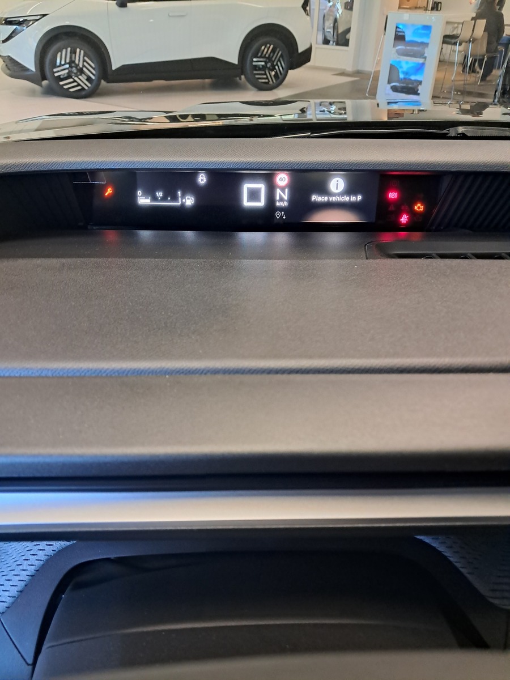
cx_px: 255
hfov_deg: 51.4
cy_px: 340
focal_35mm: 27
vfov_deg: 65.3
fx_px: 530
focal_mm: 4
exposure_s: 1/60
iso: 500
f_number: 1.8
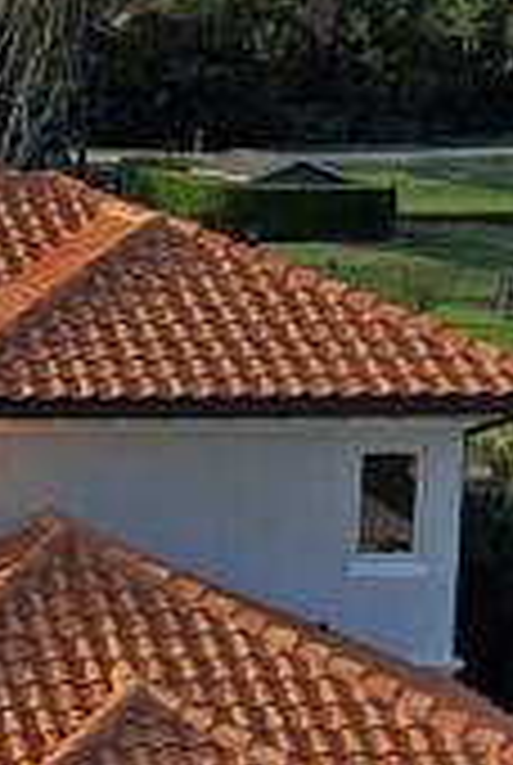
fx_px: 2618
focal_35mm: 123
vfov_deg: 16.6
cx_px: -306
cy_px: 410
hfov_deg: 10.7
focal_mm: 3.7
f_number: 2.8
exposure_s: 1/2043
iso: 100
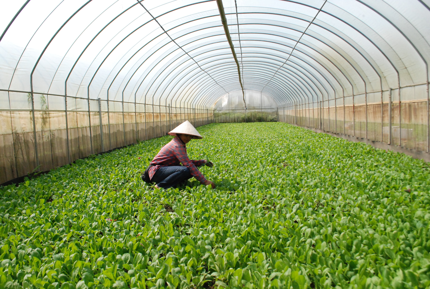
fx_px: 359
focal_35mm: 30
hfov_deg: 61.8
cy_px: 144
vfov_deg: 43.8
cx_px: 215
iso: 1250
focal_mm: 20
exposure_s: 1/2000
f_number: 8
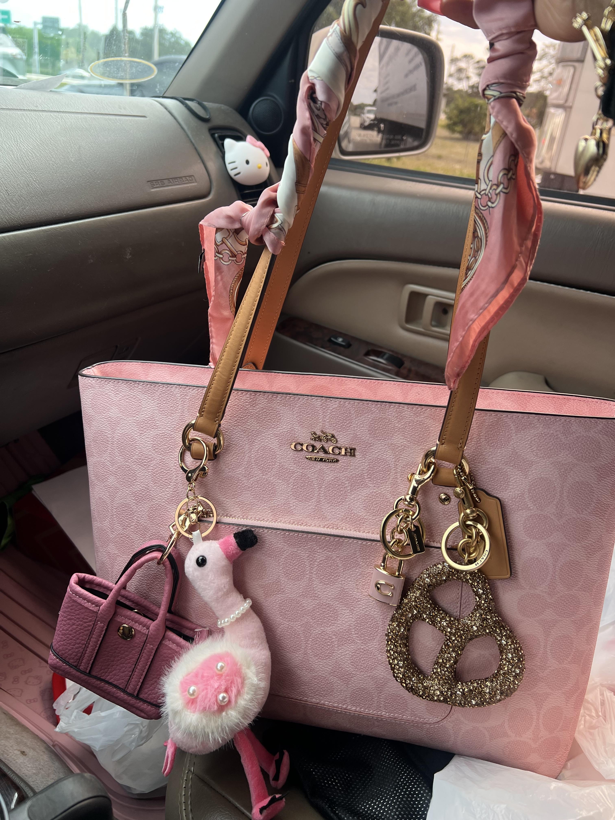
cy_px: 410
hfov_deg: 53.1
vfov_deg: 67.3
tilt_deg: -25.4
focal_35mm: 26
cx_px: 308
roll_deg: -5.8
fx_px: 616
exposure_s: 1/384
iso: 50
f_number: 1.5
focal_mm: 5.7
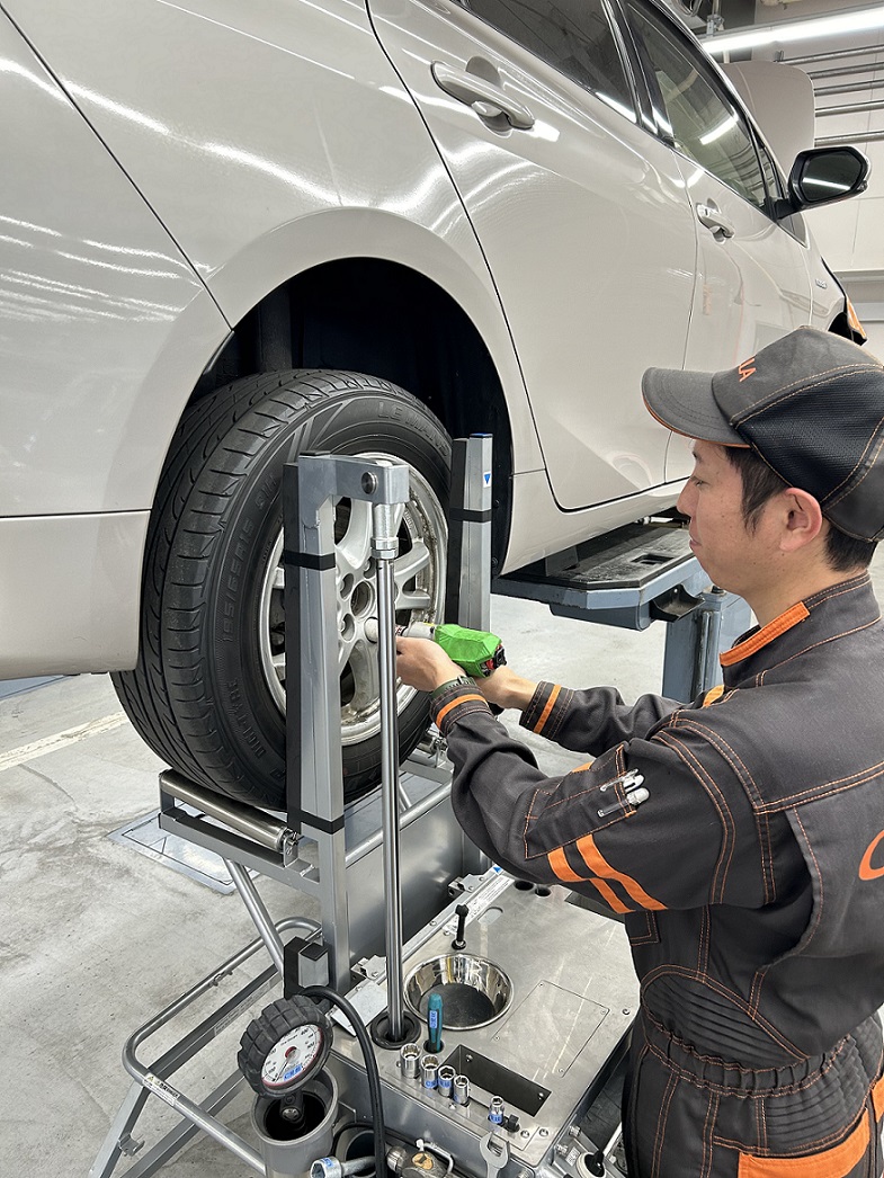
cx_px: 442
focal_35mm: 26
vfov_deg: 67.3
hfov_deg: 53.1
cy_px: 589
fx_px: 885
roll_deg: -0.2
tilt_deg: -15.1
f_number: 1.5
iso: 100
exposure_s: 1/120
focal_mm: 5.7
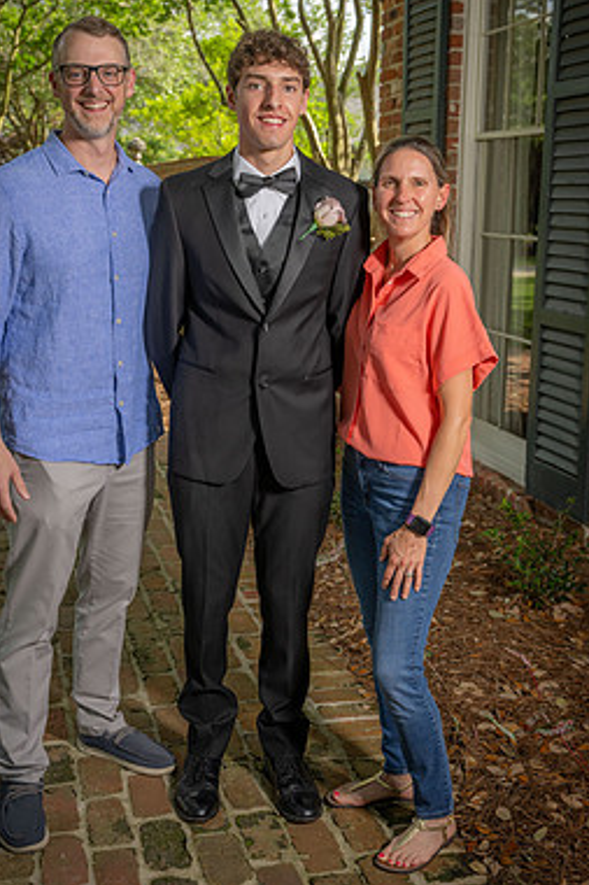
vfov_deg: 43.6
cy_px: 401
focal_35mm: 45
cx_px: 272
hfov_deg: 29.8
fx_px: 1105
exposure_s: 1/160
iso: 100
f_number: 5.6
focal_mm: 38
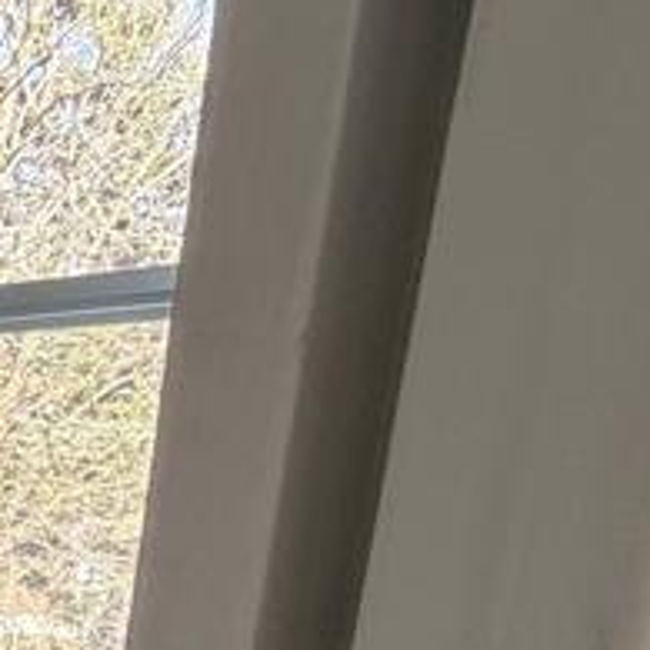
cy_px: 843
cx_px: -880
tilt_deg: -16.0
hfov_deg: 15.4
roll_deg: +4.5
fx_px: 1381
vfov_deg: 23.4
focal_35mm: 65
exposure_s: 1/121
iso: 200
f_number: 2.2
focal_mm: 2.22
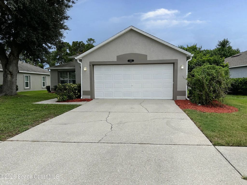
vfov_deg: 56.8
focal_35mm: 24
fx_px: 171
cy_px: 92
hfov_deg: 71.6
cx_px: 124
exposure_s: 1/4184
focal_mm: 6.86
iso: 80
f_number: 1.78
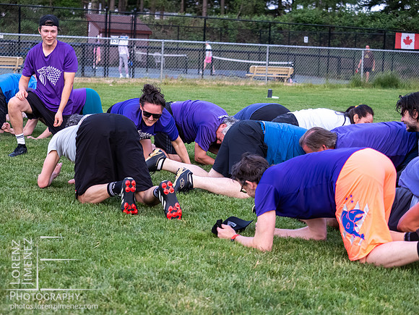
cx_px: 210
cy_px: 158
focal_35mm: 80
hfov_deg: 24.4
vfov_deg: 18.4
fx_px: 968
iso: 2000
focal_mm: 40
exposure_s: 1/500
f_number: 2.8
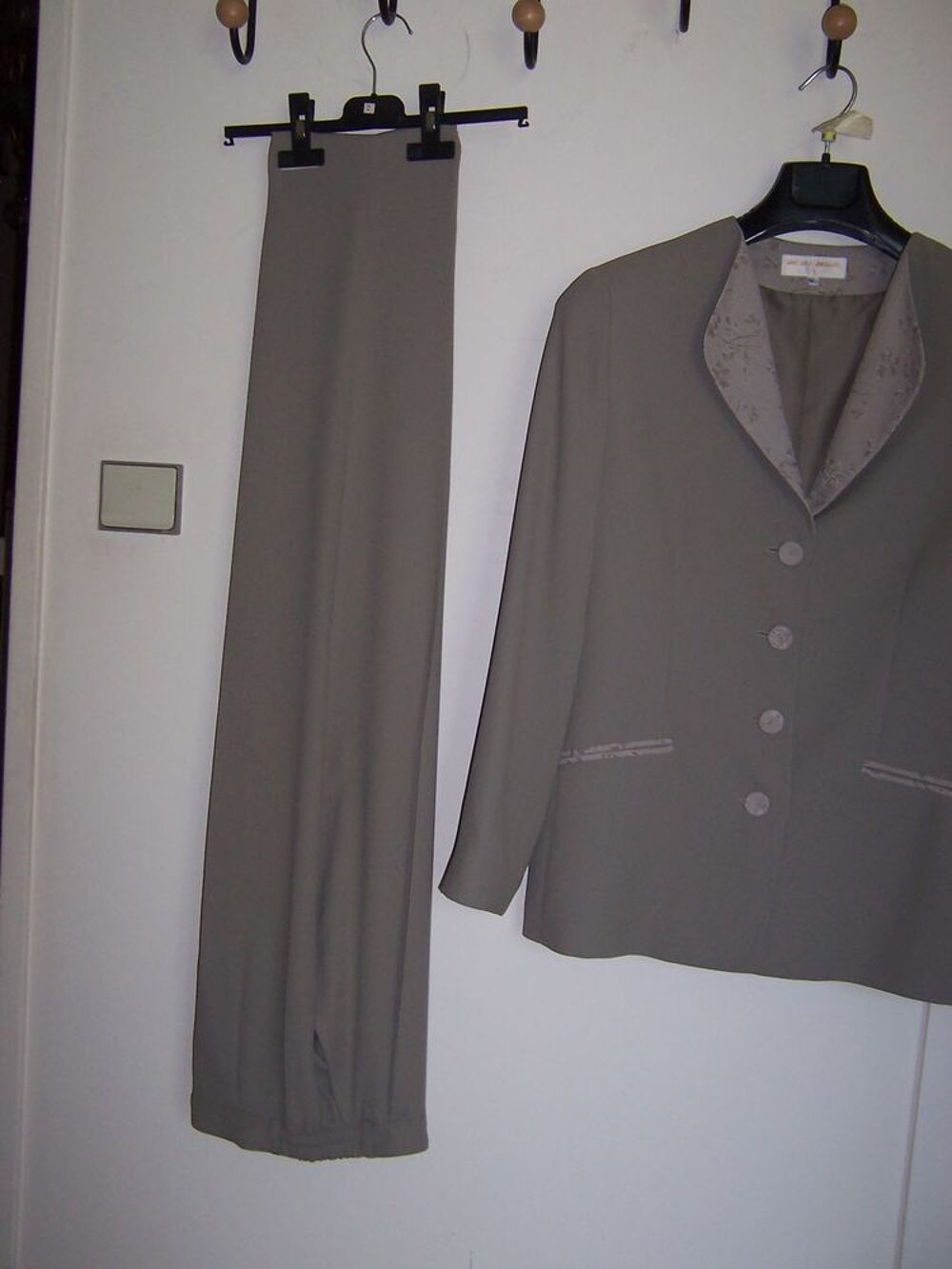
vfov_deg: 51.4
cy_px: 634
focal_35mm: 36
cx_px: 476
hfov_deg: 39.7
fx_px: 1320
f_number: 2.8
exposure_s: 1/60
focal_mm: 5.6
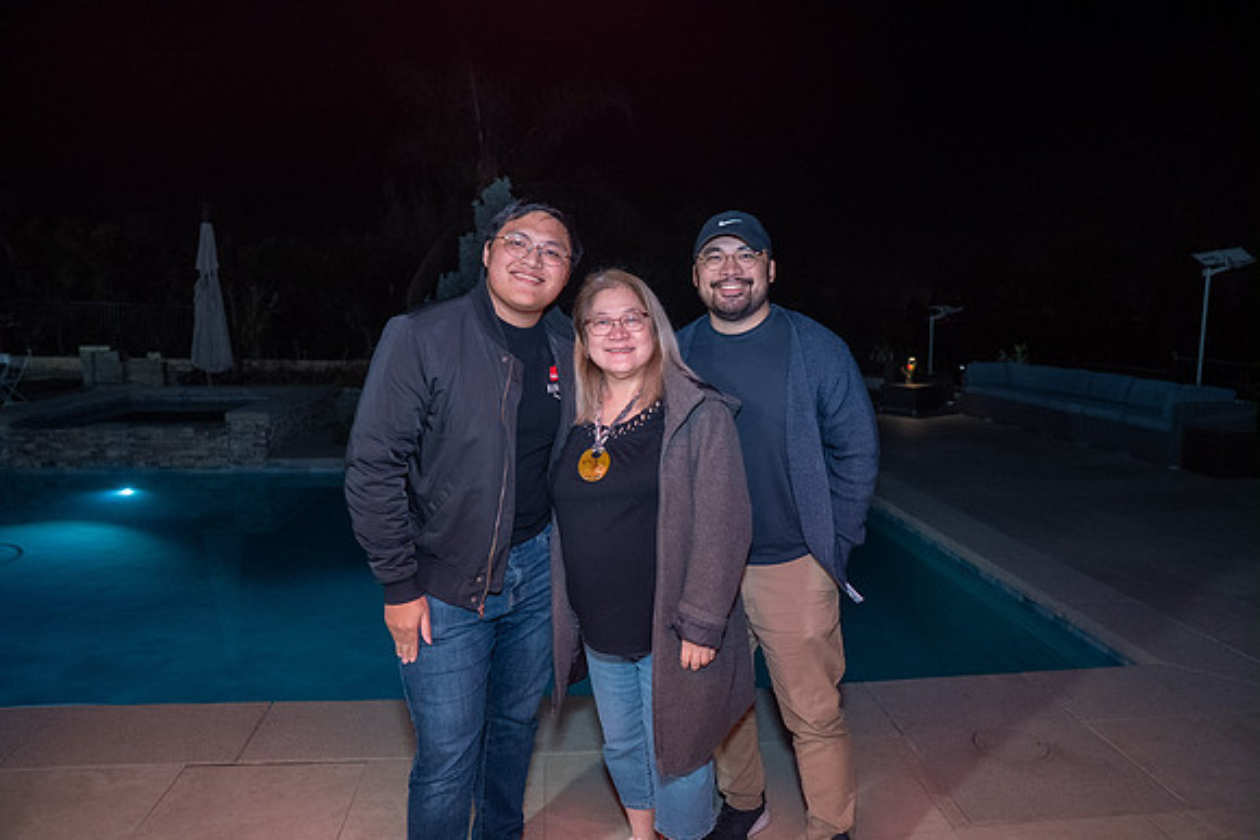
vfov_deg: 53.2
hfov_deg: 73.7
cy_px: 420
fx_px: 840
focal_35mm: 24
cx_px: 630
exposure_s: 1/160
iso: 1000
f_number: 2.8
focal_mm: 24
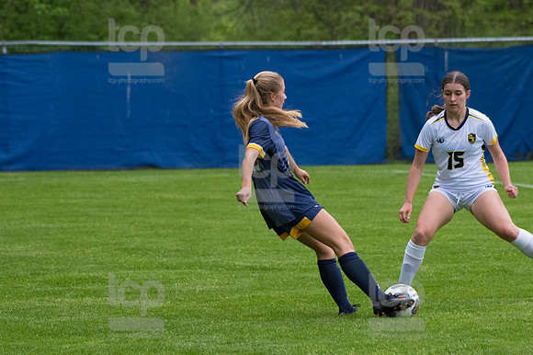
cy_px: 178
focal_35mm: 315
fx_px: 4661
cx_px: 266
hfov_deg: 6.5
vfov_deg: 4.4
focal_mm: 210
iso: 4000
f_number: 5.6
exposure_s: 1/1600
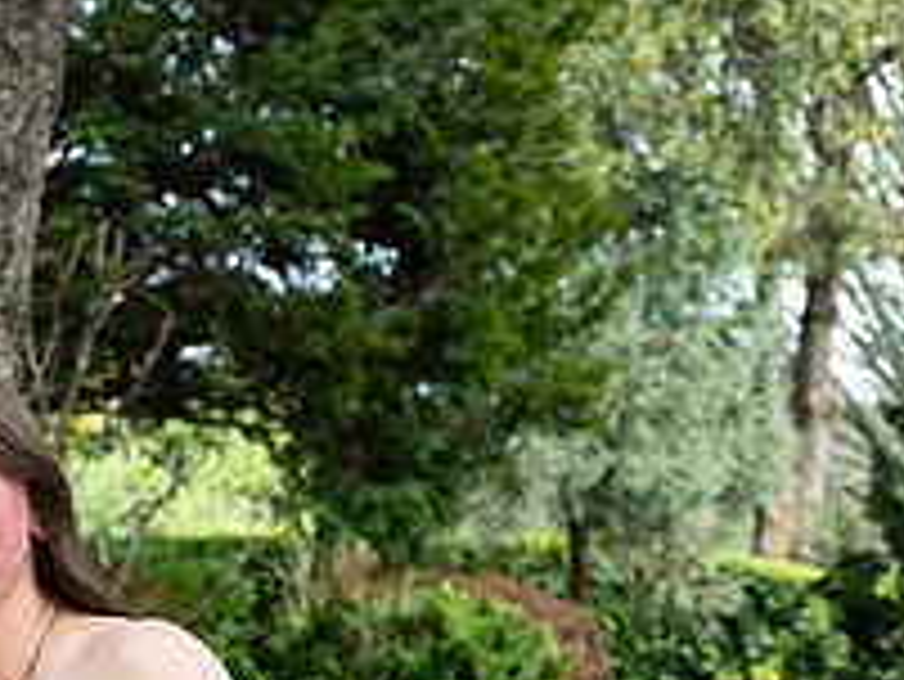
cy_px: 858
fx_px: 4704
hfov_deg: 10.8
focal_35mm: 180
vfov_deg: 8.2
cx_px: -153
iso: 1250
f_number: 7.1
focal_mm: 65
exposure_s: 1/800
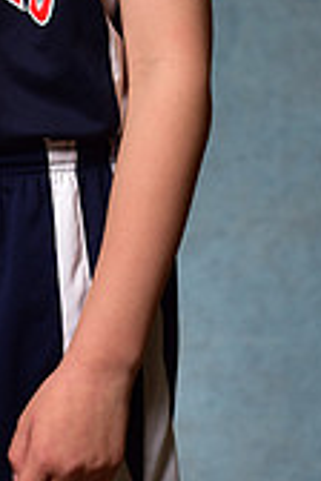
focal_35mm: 241
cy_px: -152
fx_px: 3223
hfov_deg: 5.7
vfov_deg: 8.4
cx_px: -70
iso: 100
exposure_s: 1/200
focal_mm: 70
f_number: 5
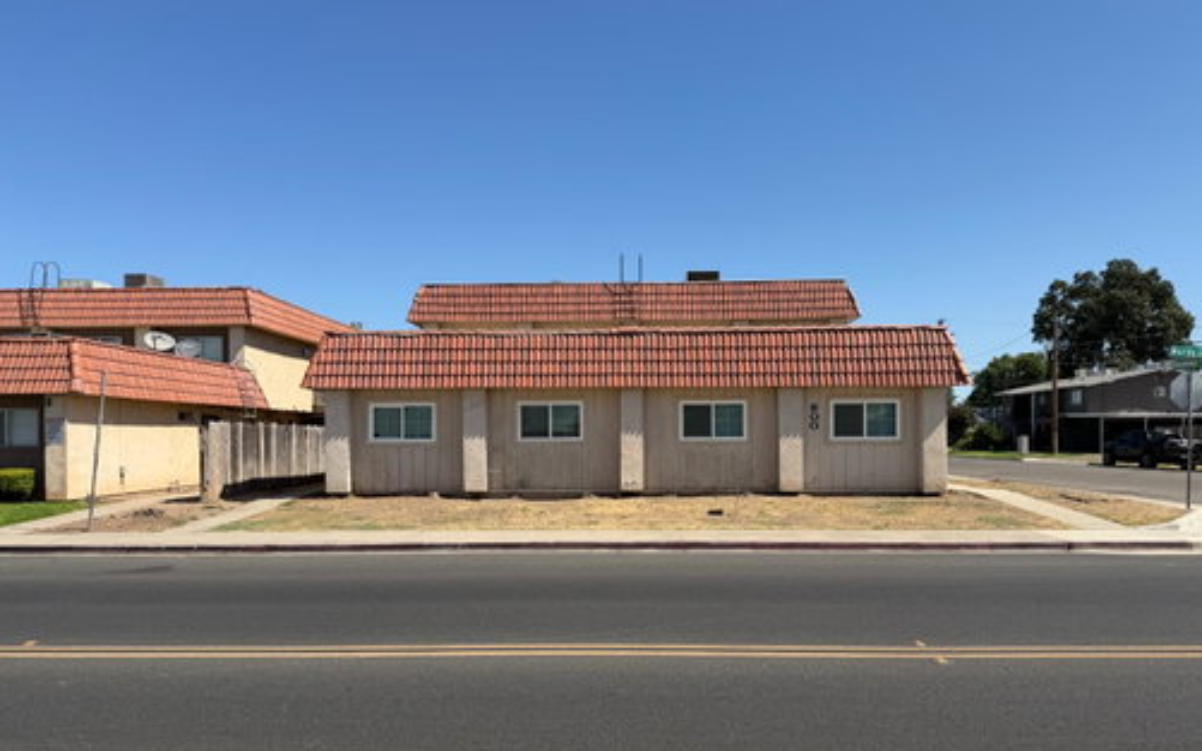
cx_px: 609
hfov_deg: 70.4
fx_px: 852
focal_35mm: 26
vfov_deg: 47.4
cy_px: 434
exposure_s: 1/4673
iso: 80
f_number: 1.78
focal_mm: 6.76
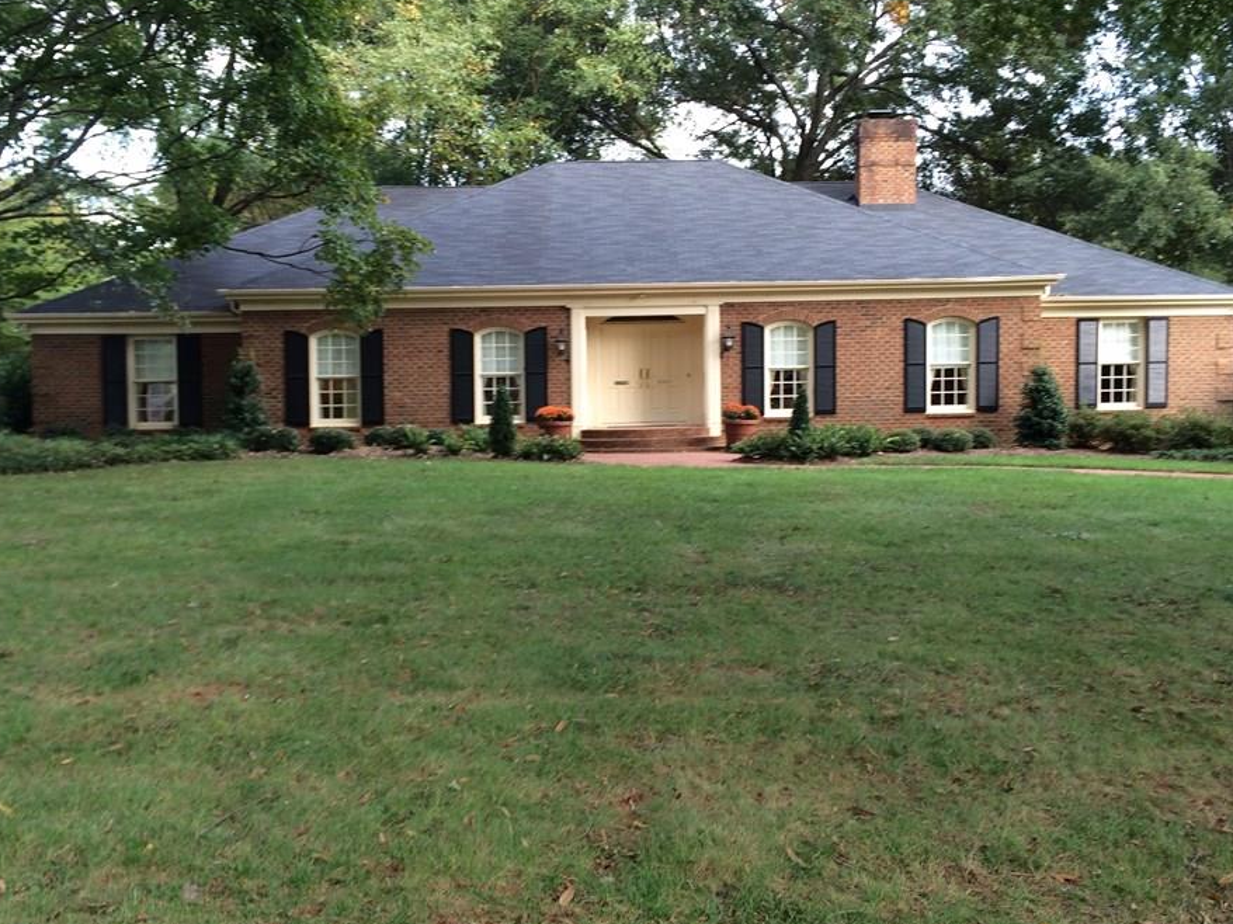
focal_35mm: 35
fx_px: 1246
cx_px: 652
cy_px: 451
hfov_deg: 52.6
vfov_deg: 40.7
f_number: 2.2
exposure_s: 1/120
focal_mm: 4.12
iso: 50
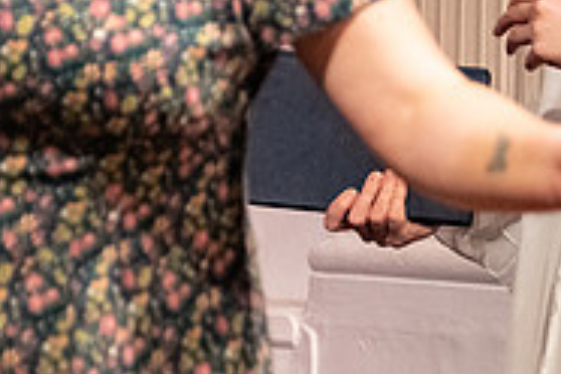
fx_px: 8710
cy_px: -81
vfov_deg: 2.5
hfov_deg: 3.7
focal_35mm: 559
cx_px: 170
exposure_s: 1/250
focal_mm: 94.5
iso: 2000
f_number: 3.2
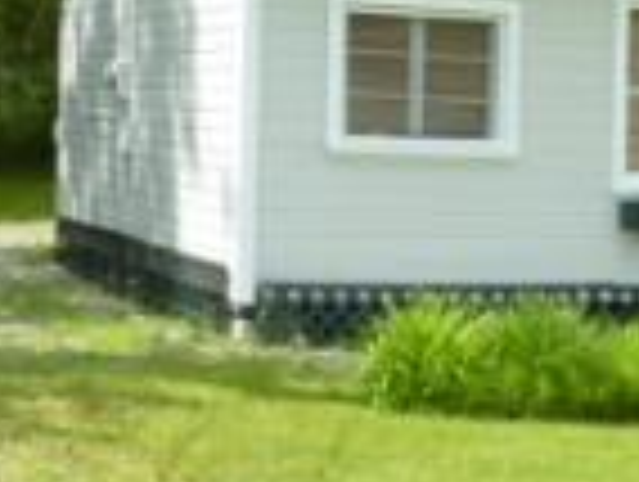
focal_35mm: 102
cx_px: 333
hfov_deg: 19.2
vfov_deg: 14.4
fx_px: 1886
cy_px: 72
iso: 80
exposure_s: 1/320
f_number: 4
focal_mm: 4.1
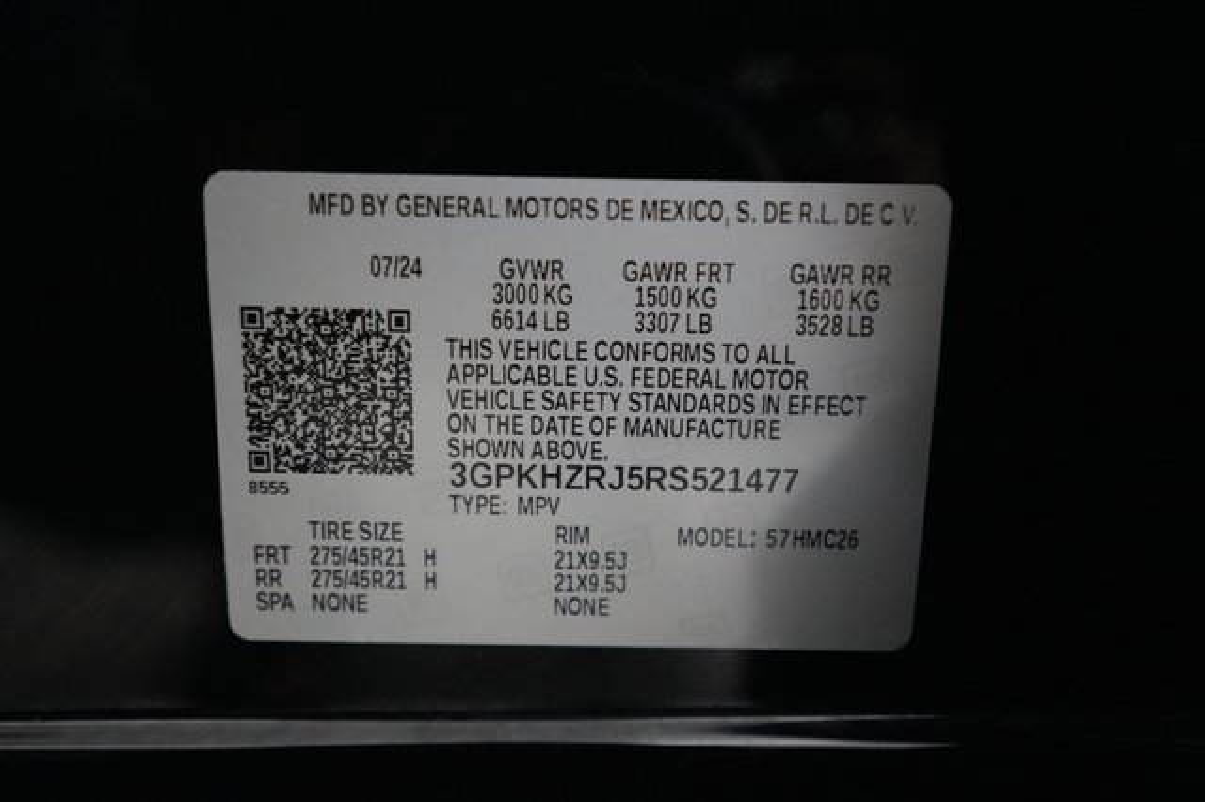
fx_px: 937
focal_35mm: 28
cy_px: 401
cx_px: 602
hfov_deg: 65.5
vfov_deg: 46.4
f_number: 2.8
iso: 12800
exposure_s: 1/160
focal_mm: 28
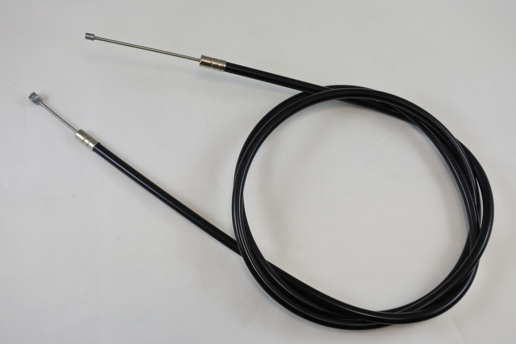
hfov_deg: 50.7
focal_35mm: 38
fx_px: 545
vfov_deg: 35.1
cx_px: 261
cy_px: 176
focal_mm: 14
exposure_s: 1/250
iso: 400
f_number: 4
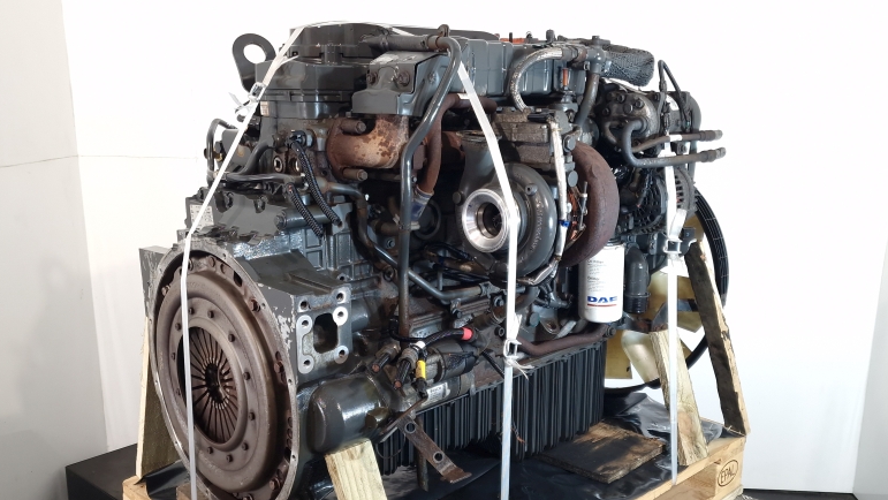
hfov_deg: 71.9
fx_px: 612
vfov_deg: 44.3
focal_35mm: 26
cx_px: 446
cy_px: 286
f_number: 1.8
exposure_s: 1/50
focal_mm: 6.4
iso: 100
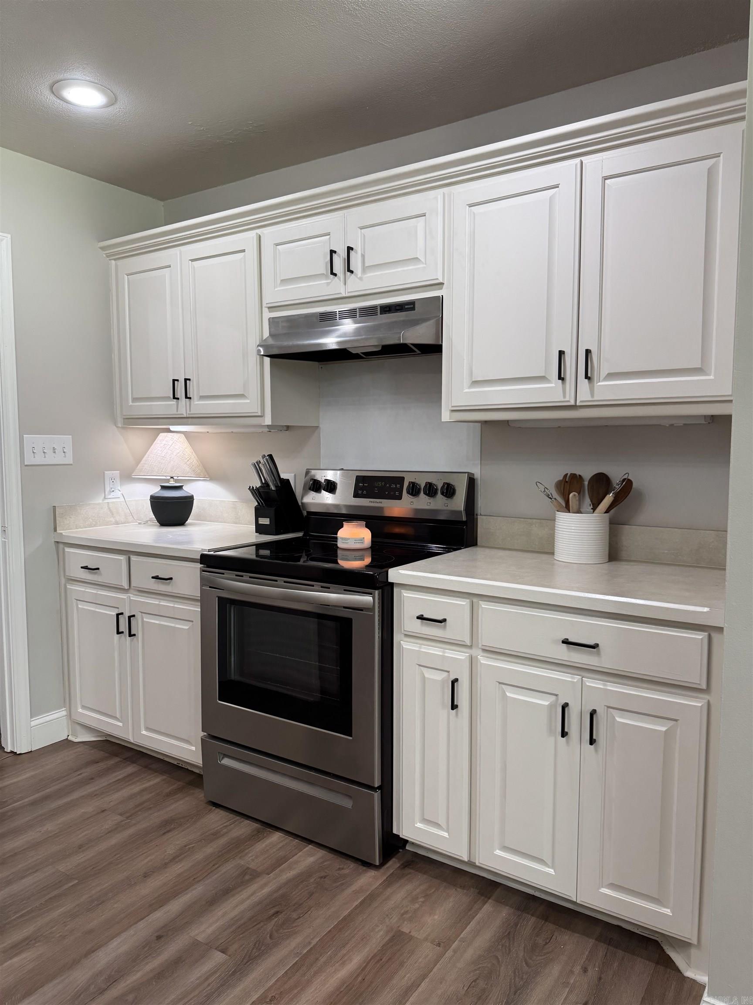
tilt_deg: -5.2
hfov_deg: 56.8
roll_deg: +0.9
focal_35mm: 24
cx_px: 376
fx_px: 696
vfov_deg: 71.6
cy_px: 502
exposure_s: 1/120
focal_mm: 6.76
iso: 200
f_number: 1.78
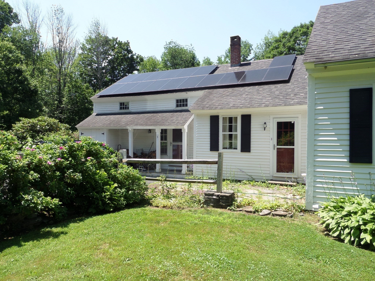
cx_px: 188
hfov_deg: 67.3
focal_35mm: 26
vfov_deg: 53.1
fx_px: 282
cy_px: 140
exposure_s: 1/500
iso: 100
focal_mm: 4.3
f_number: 3.4
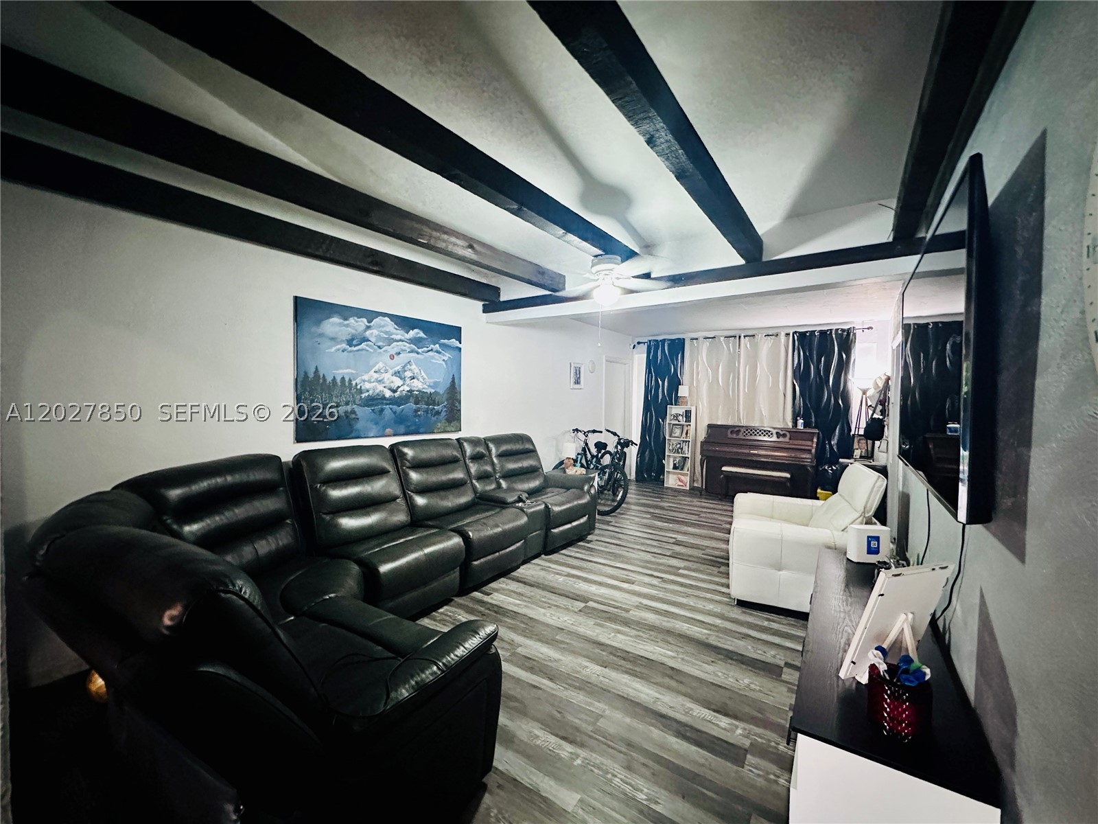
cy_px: 412
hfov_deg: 102.1
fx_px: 444
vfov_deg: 85.7
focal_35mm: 14
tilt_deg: -2.2
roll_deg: -0.8
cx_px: 549
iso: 1000
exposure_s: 1/40
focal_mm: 2.22
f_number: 2.2
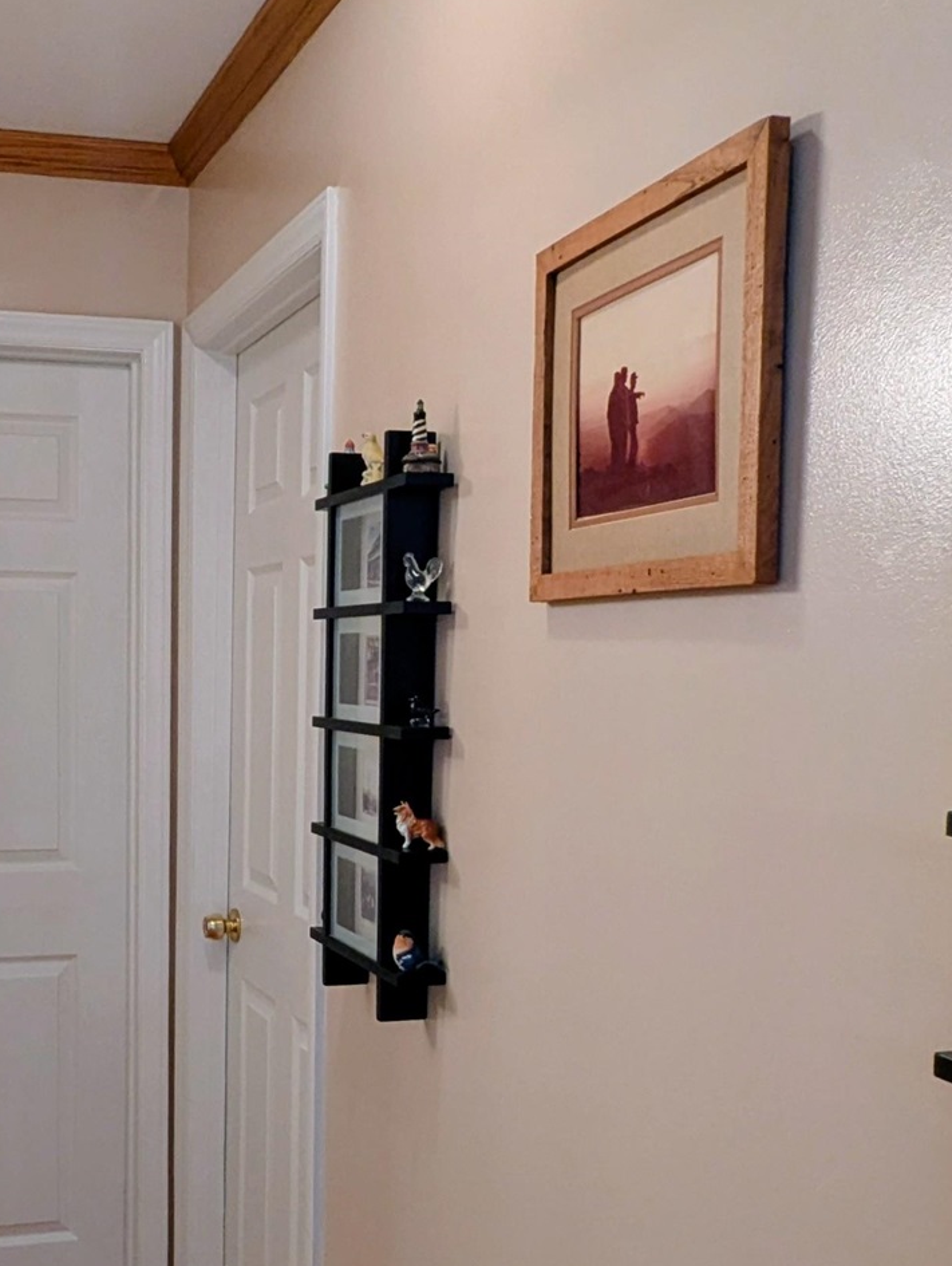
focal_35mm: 39
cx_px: 185
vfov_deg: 47.3
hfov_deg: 35.6
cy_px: 808
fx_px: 1427
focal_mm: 2.35
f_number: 2.2
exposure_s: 1/24
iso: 108
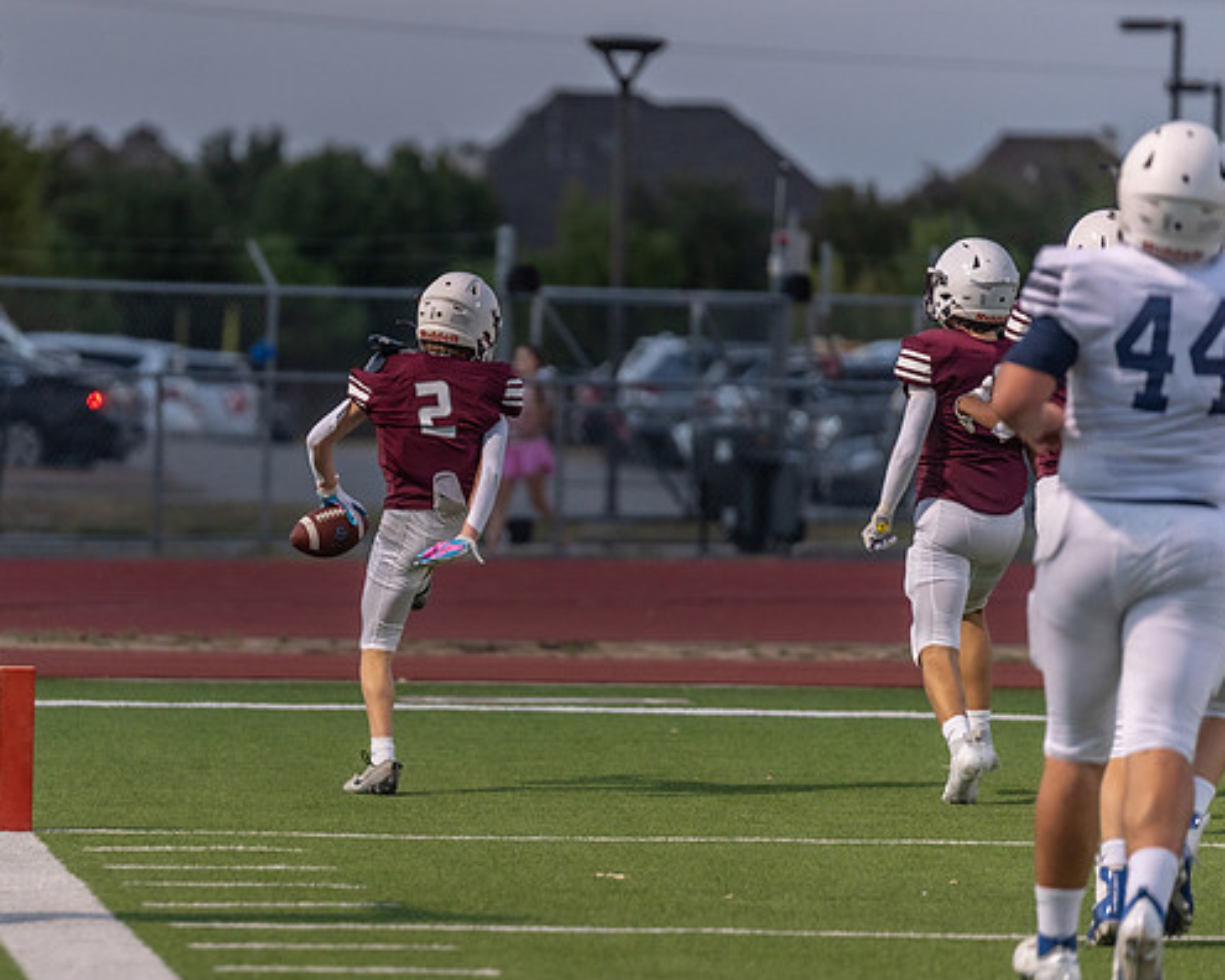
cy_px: 512
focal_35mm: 297
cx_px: 416
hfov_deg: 6.5
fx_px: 10768
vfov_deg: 5.2
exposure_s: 1/640
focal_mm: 200
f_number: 2.8
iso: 800
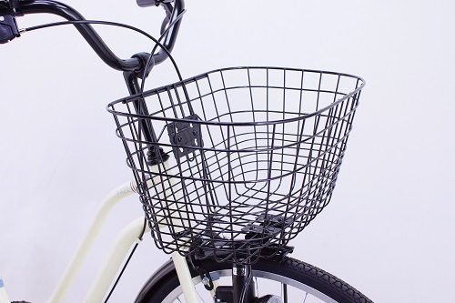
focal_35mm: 45
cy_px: 152
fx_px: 569
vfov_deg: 29.8
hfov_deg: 43.6
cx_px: 228
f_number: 5.6
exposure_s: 1/100
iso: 800
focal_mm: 30
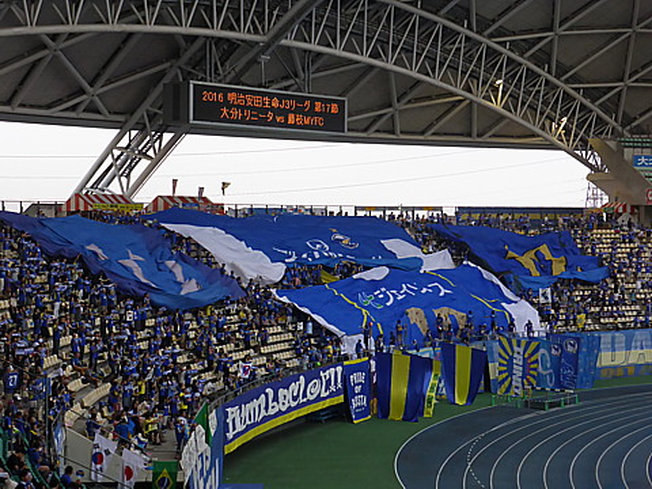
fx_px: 1413
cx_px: 326
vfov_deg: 19.6
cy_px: 244
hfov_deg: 26.0
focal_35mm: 75
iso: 400
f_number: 5
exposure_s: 1/125
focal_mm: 13.3
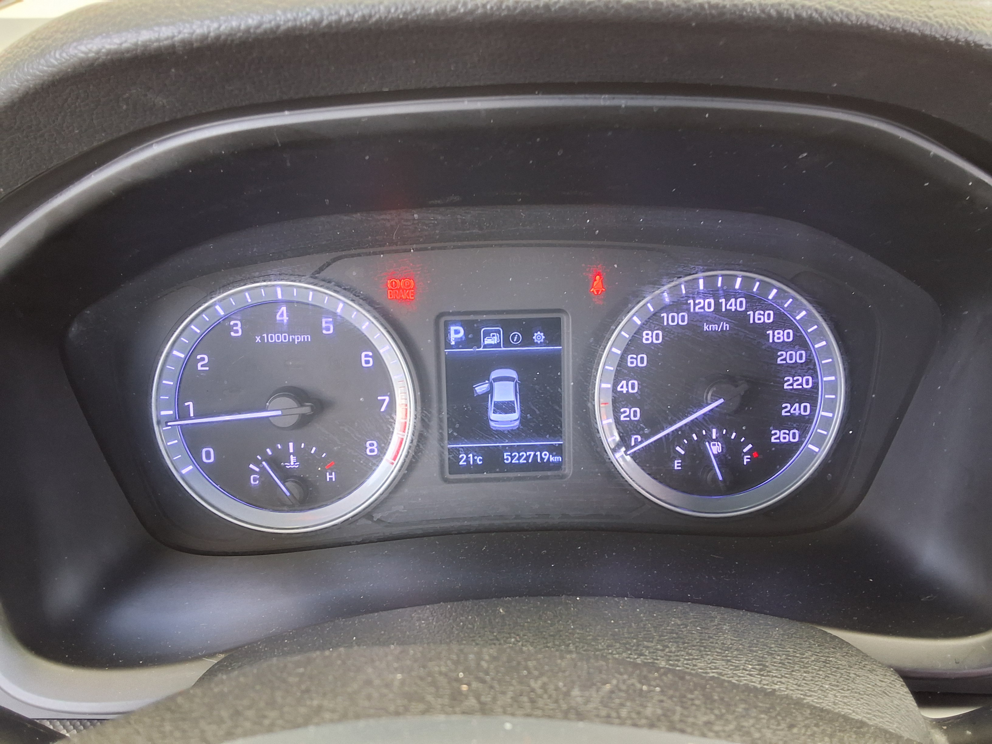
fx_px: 802
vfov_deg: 49.7
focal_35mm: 28
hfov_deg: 63.4
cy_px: 372
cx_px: 496
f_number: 1.9
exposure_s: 1/24
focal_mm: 2.91
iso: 200
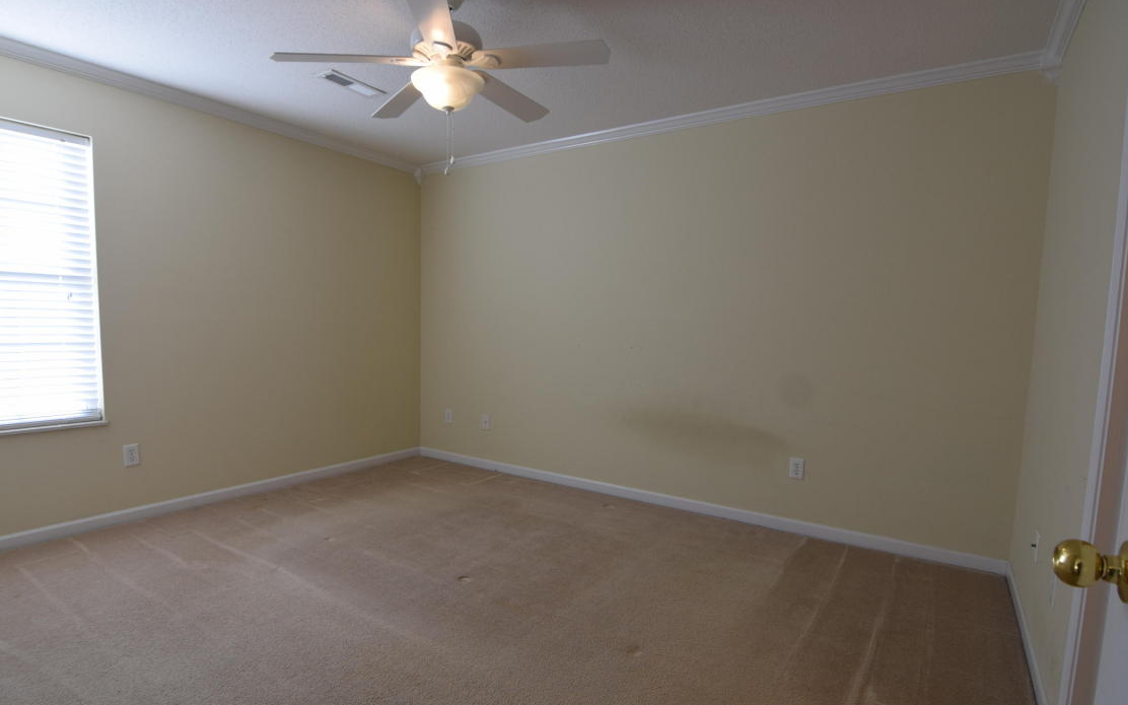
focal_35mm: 19
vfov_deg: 62.1
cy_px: 387
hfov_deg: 88.0
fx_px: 584
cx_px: 552
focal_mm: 12
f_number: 4.5
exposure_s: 1/80
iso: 400
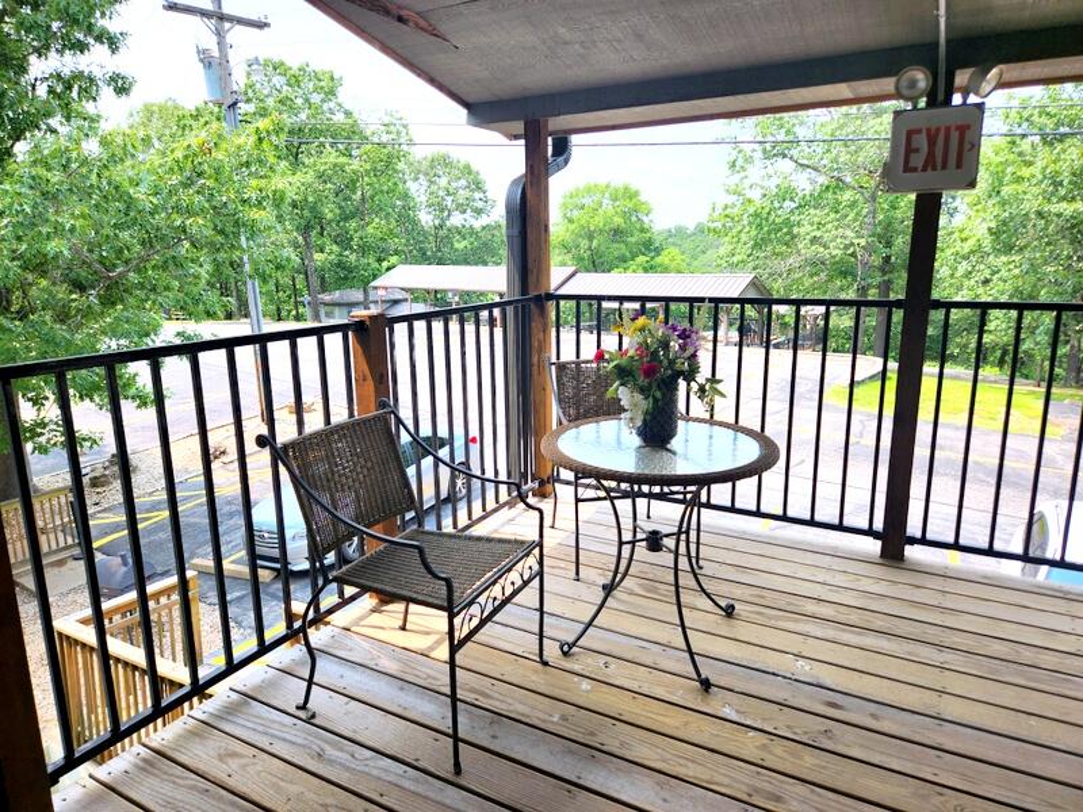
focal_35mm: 23
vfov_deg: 58.9
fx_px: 720
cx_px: 542
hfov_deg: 73.9
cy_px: 406
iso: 20
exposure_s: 1/771
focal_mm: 5.4
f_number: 1.8
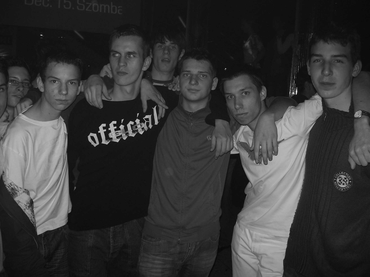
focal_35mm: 36
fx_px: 385
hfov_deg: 51.4
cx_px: 185
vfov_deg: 39.7
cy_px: 138
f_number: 2.7
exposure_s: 1/60
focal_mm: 6
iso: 80
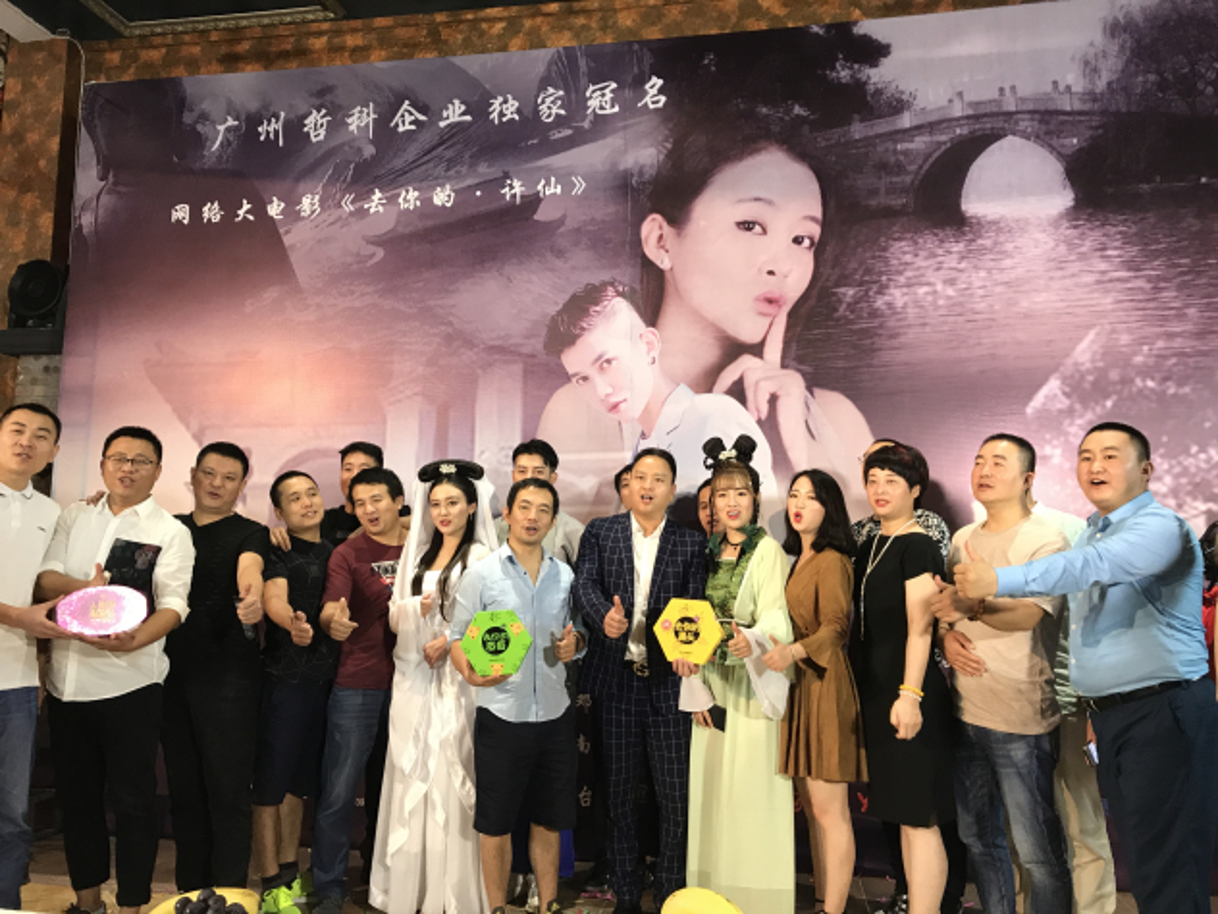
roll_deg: -0.3
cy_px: 457
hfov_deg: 63.4
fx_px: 985
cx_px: 609
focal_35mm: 28
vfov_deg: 49.7
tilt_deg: +6.1
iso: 40
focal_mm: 3.99
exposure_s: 1/17
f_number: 1.8
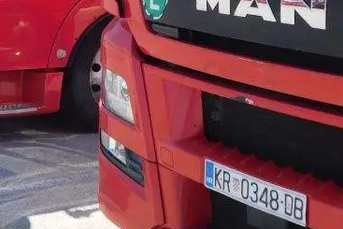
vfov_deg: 15.3
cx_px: 67
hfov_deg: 23.5
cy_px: -72
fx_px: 810
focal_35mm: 85
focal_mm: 5.3
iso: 125
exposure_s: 1/640
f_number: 3.2
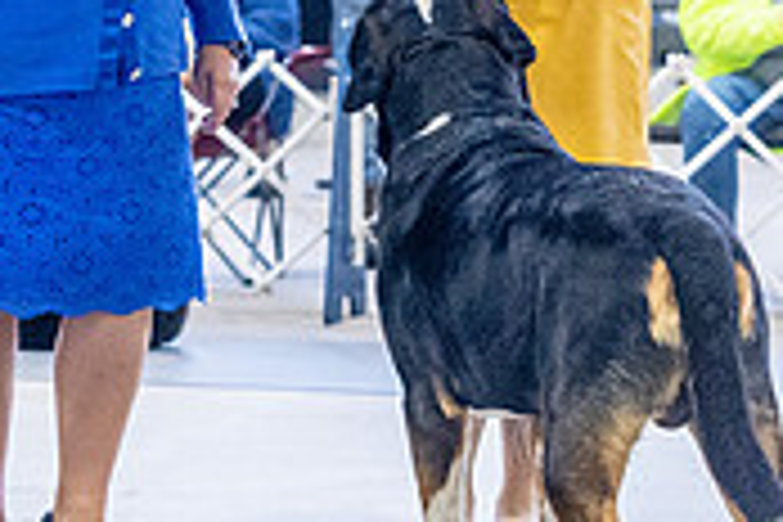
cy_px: 97
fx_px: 5502
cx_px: 338
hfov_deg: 8.1
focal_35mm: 253
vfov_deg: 5.4
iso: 6400
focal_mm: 76
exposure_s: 1/320
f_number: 3.5
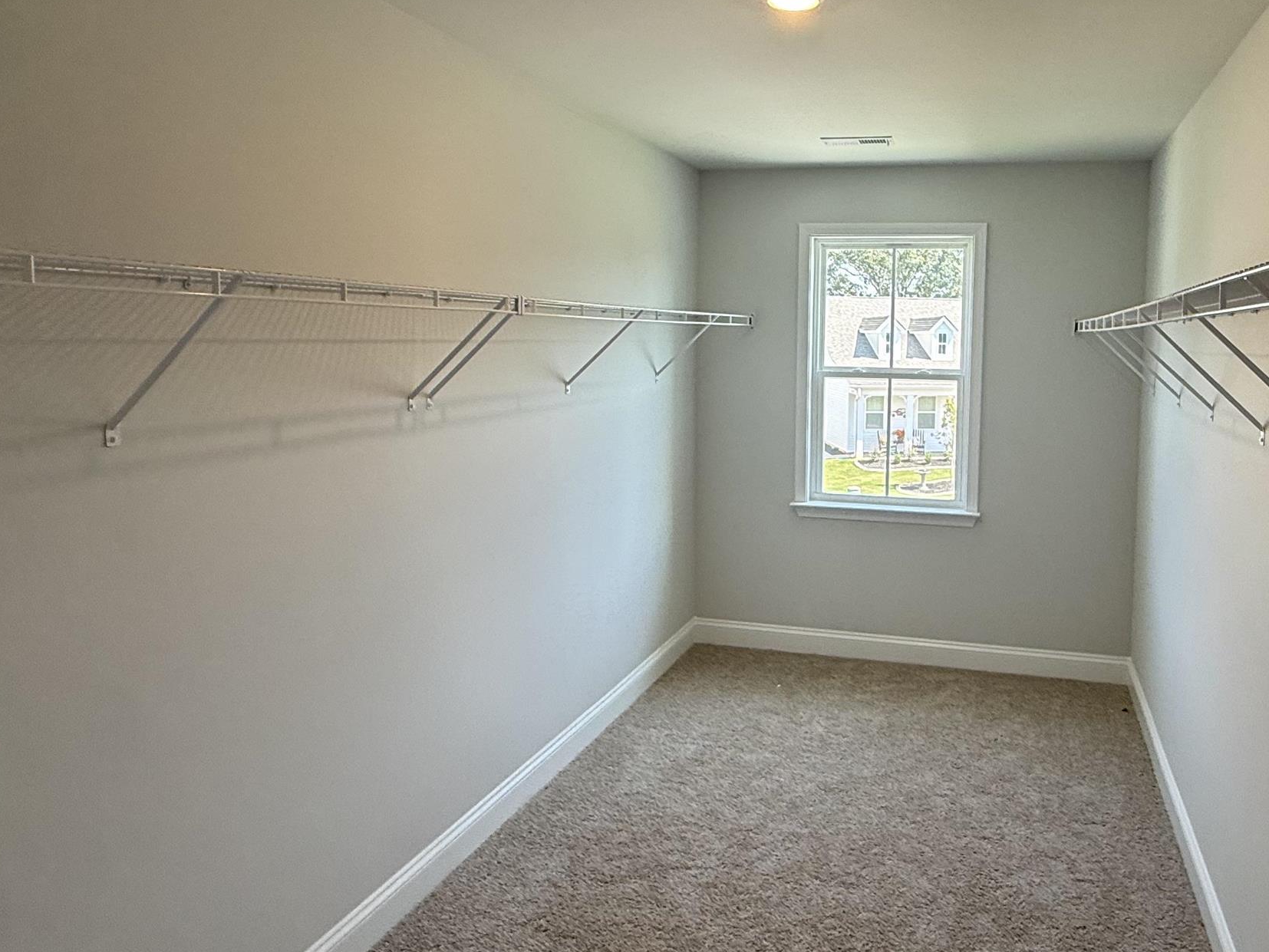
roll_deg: -1.2
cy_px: 407
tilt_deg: -2.5
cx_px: 803
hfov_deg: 66.2
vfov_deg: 52.9
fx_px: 953
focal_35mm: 26
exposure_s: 1/120
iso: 80
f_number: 2.2
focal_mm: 2.22
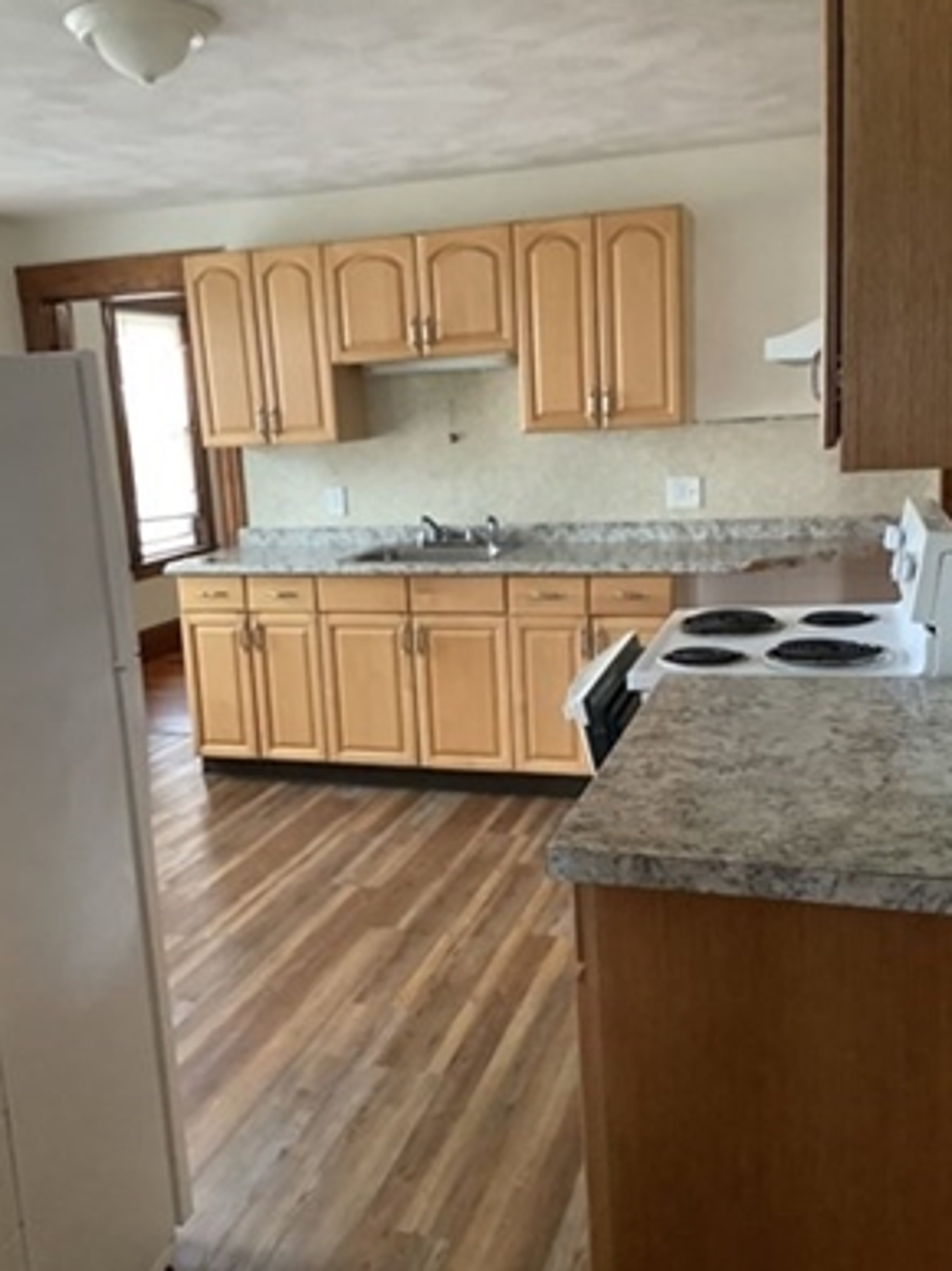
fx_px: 1174
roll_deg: +2.0
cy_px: 632
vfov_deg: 56.8
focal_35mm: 32
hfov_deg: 44.1
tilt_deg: -11.6
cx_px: 466
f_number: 2.4
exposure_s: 1/40
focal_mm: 3.3
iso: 320
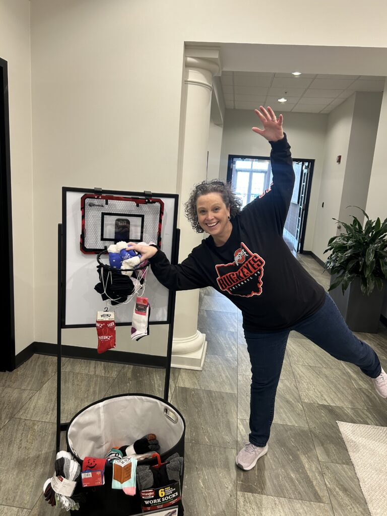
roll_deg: -4.8
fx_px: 388
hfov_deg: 53.1
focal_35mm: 26
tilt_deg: -11.8
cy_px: 258
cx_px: 194
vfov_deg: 67.3
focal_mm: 5.7
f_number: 1.5
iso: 125
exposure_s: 1/120
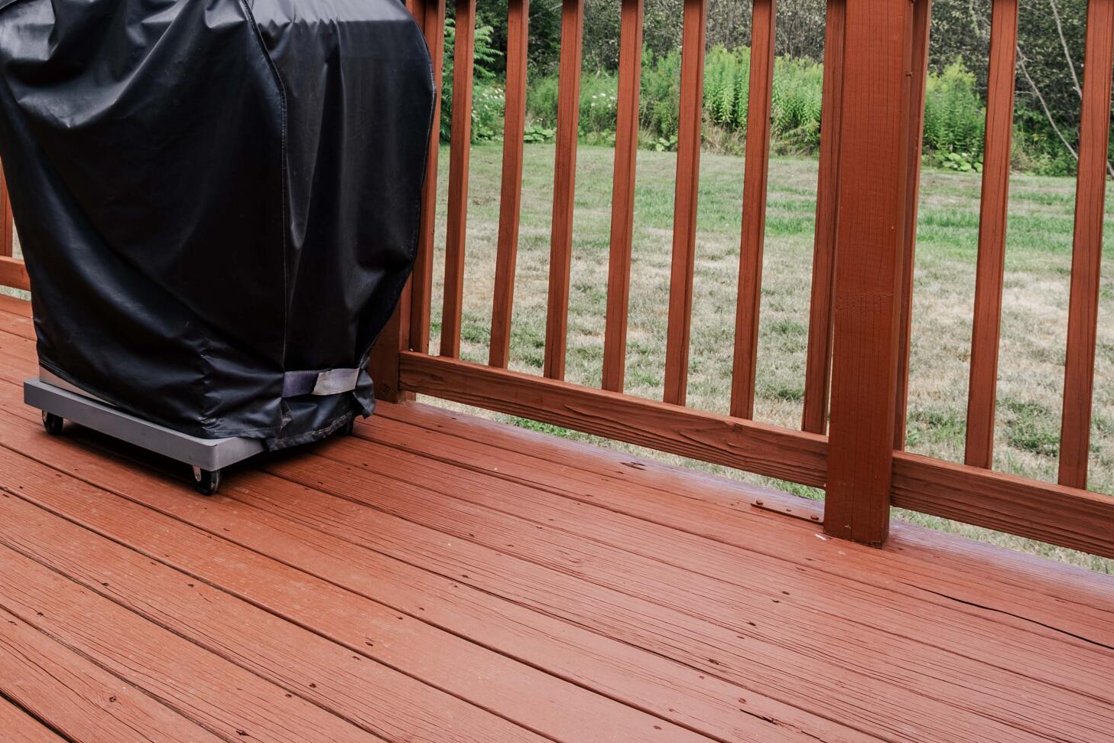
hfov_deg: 49.3
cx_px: 137
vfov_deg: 34.4
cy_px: 0
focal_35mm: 35
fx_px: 1083
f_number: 8
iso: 100
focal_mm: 17
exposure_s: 1/320
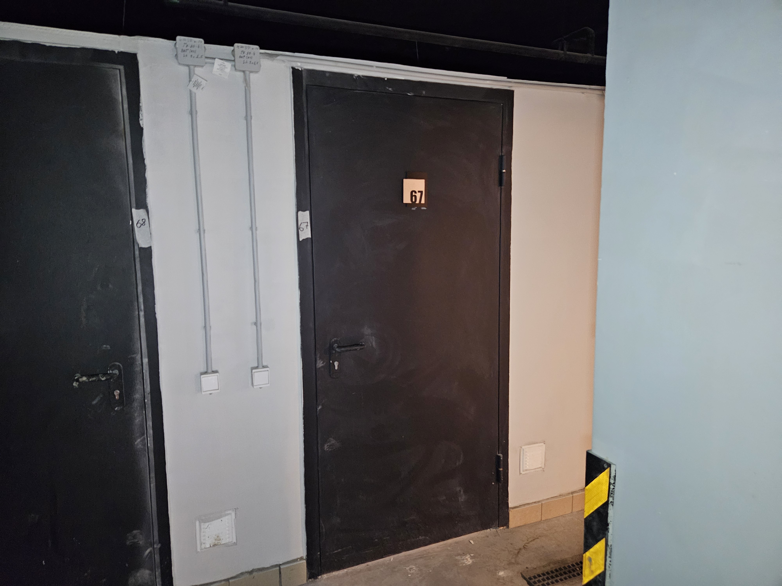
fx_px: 520
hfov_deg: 73.9
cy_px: 293
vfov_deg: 58.9
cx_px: 391
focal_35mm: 23
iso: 1250
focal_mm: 5.4
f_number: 1.8
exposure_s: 1/25
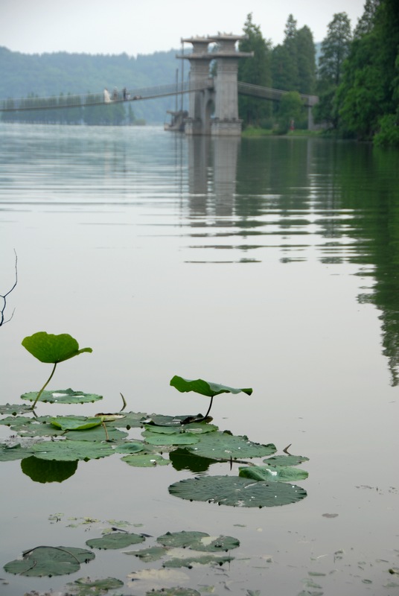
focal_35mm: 93
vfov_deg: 21.9
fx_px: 1541
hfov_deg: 14.8
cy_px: 298
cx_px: 200
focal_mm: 62
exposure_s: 1/100
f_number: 4.8
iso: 100
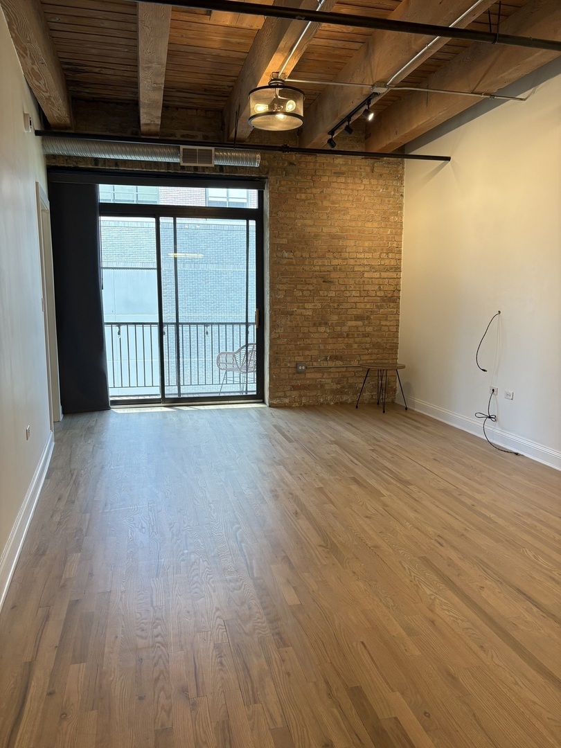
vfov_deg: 67.3
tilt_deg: -7.2
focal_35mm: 26
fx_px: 562
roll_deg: -0.7
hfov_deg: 53.1
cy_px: 374
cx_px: 280
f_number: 1.6
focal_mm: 5.96
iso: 64
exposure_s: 1/120
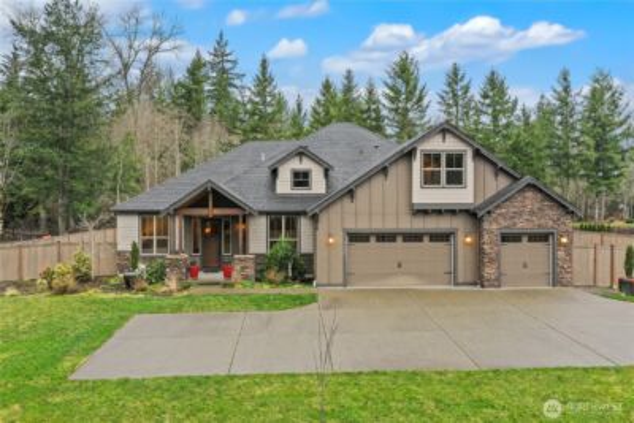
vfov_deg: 46.4
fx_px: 493
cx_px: 317
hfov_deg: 65.5
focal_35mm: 28
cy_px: 212
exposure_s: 1/15
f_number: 6.3
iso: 100
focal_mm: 10.26
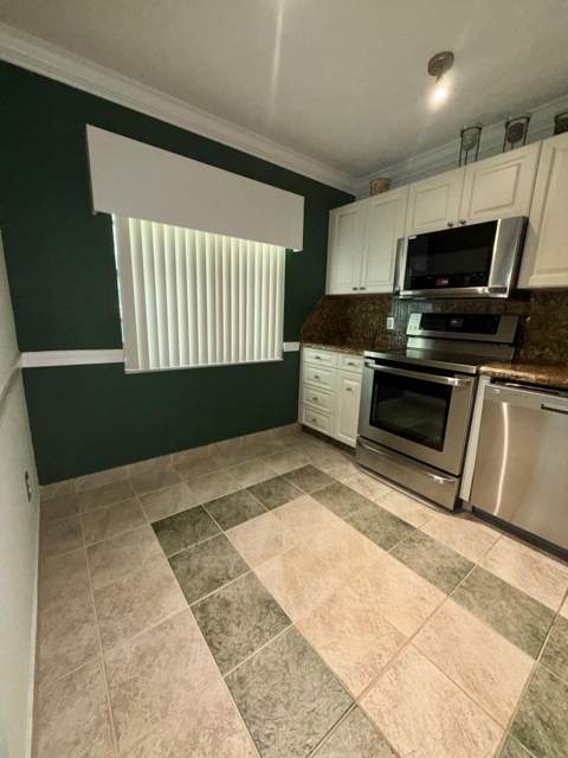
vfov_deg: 102.1
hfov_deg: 85.7
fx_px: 306
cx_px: 284
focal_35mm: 14
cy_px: 379
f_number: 2.2
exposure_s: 1/60
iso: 125
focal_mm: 2.22
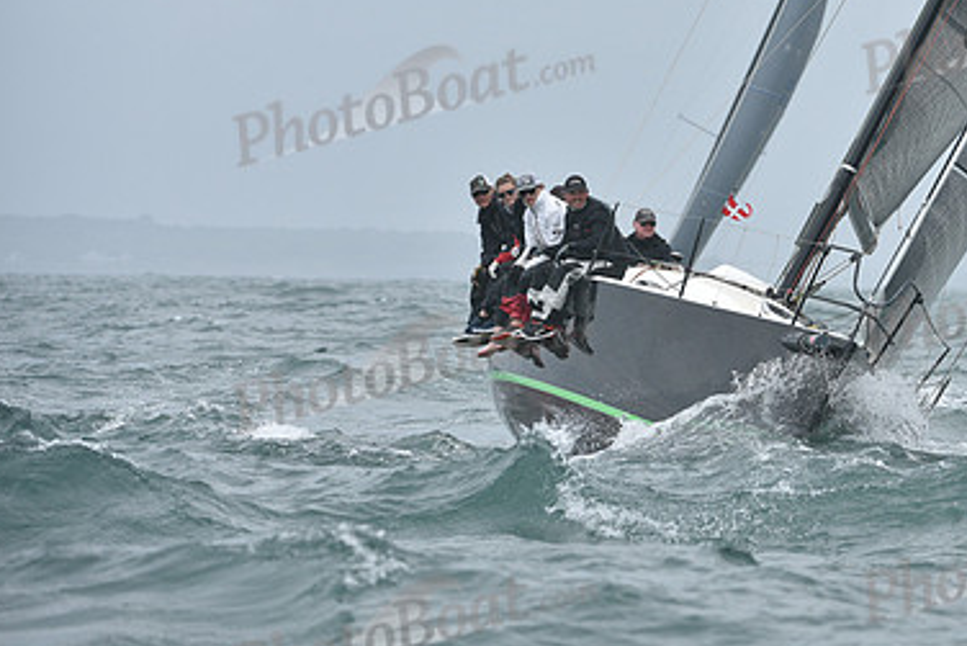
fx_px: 10775
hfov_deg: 5.1
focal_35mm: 401
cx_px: 730
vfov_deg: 3.4
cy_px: 197
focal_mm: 260
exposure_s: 1/1000
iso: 320
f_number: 6.3
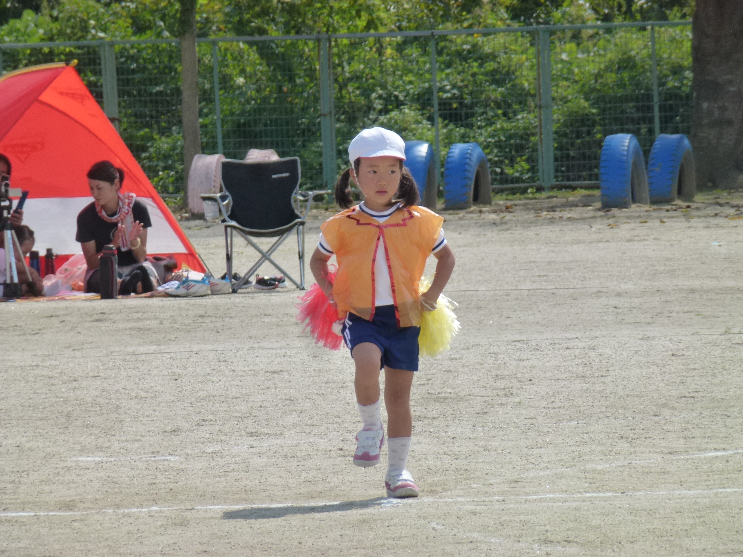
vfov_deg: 3.9
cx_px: 372
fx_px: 8242
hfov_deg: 5.2
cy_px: 278
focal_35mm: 384
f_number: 5.9
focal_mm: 68.8
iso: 160
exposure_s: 1/640
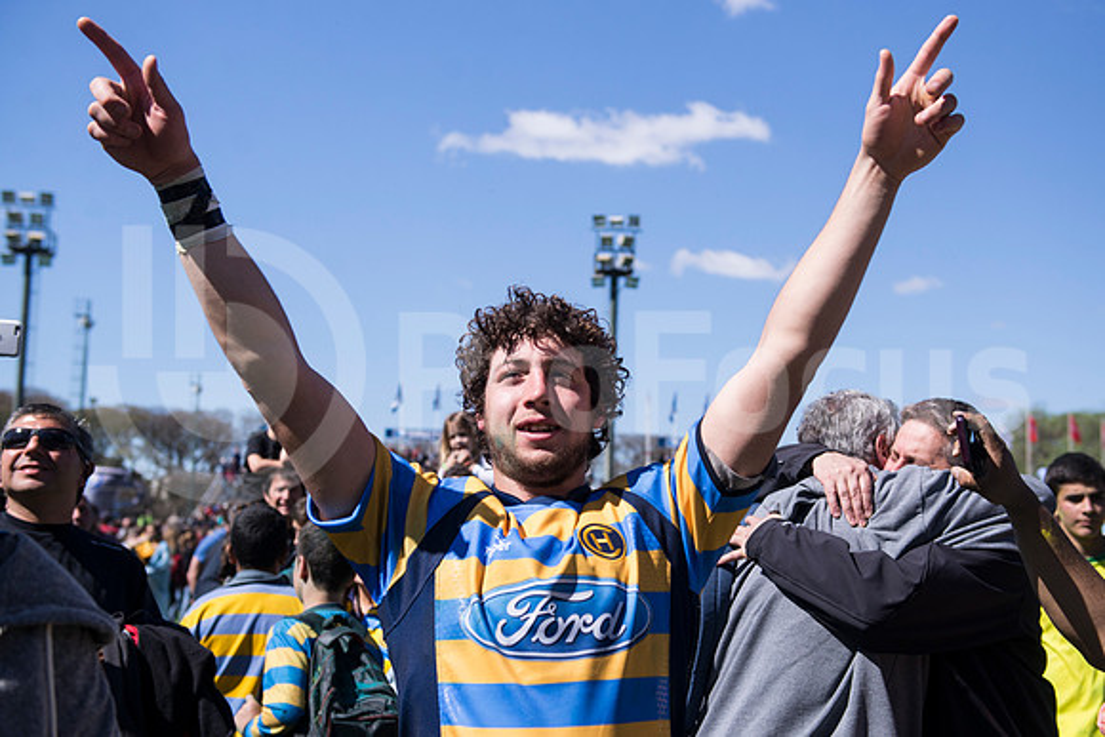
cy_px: 368
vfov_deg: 31.9
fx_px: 1289
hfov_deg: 46.4
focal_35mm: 42
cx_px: 552
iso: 280
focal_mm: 42
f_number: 4
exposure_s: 1/4000
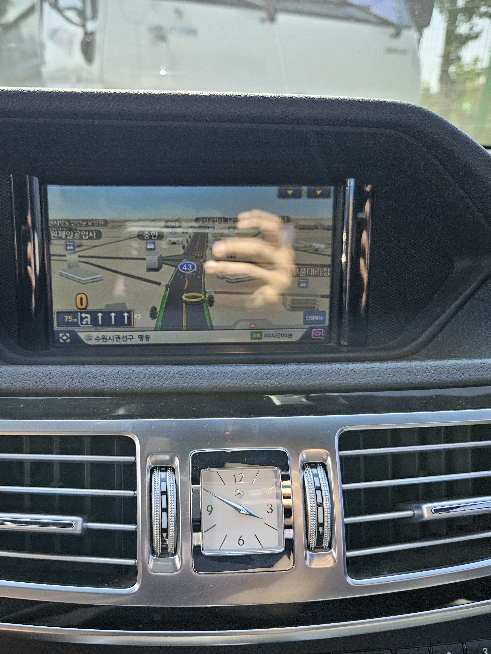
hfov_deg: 45.2
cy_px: 328
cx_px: 194
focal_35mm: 31
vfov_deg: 58.4
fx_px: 586
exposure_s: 1/207
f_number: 1.8
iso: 80
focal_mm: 5.4
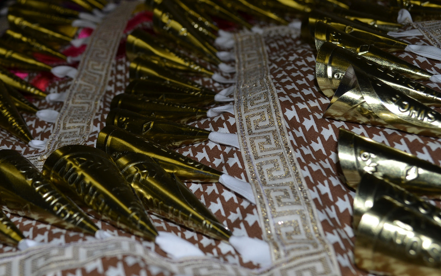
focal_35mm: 56
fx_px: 673
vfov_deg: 23.2
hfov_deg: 36.1
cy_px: 141
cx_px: 164
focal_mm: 28
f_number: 5.6
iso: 200
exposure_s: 1/125
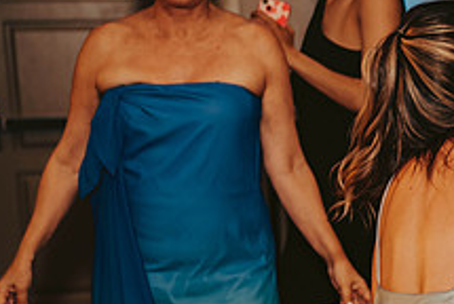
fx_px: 1768
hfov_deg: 14.2
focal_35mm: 140
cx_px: 551
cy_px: 345
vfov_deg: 9.7
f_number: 2.8
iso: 500
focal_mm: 52
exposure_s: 1/60
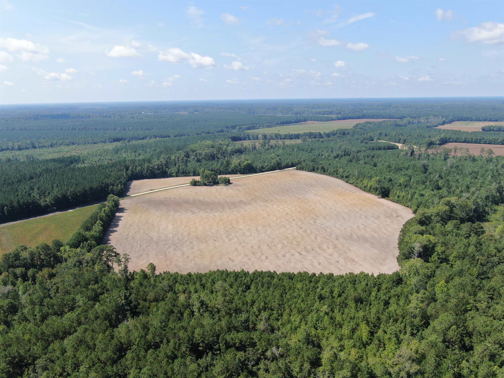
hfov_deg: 60.0
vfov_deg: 46.8
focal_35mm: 30
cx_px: 252
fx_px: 437
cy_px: 189
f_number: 3.1
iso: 100
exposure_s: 1/800
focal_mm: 5.22
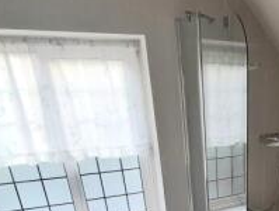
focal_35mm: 38
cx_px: 257
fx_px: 307
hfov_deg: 44.0
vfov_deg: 34.6
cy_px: 209
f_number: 2.2
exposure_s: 1/40
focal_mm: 1.42
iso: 80
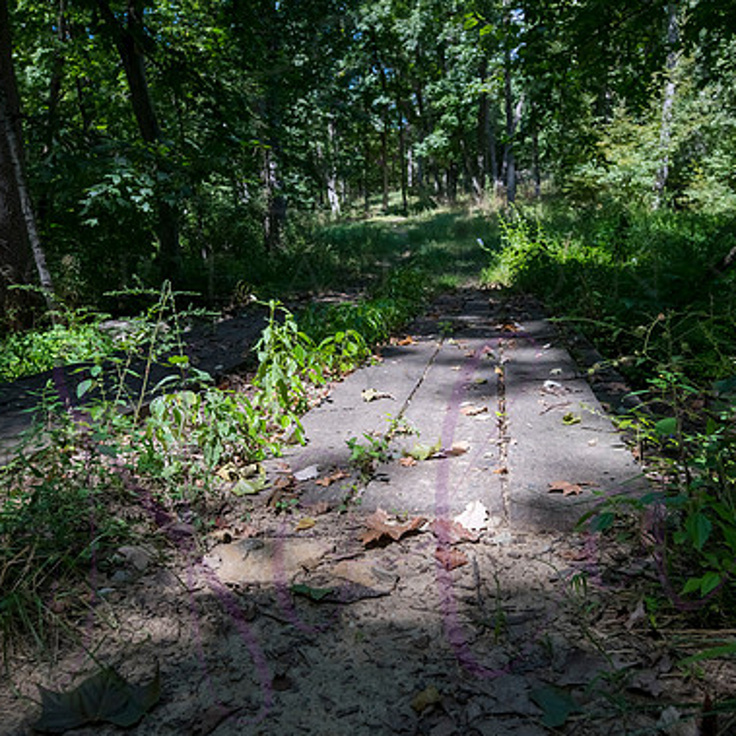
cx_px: 393
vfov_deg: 51.1
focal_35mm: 32
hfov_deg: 51.1
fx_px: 770
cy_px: 374
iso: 320
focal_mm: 24
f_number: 7.1
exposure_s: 1/320
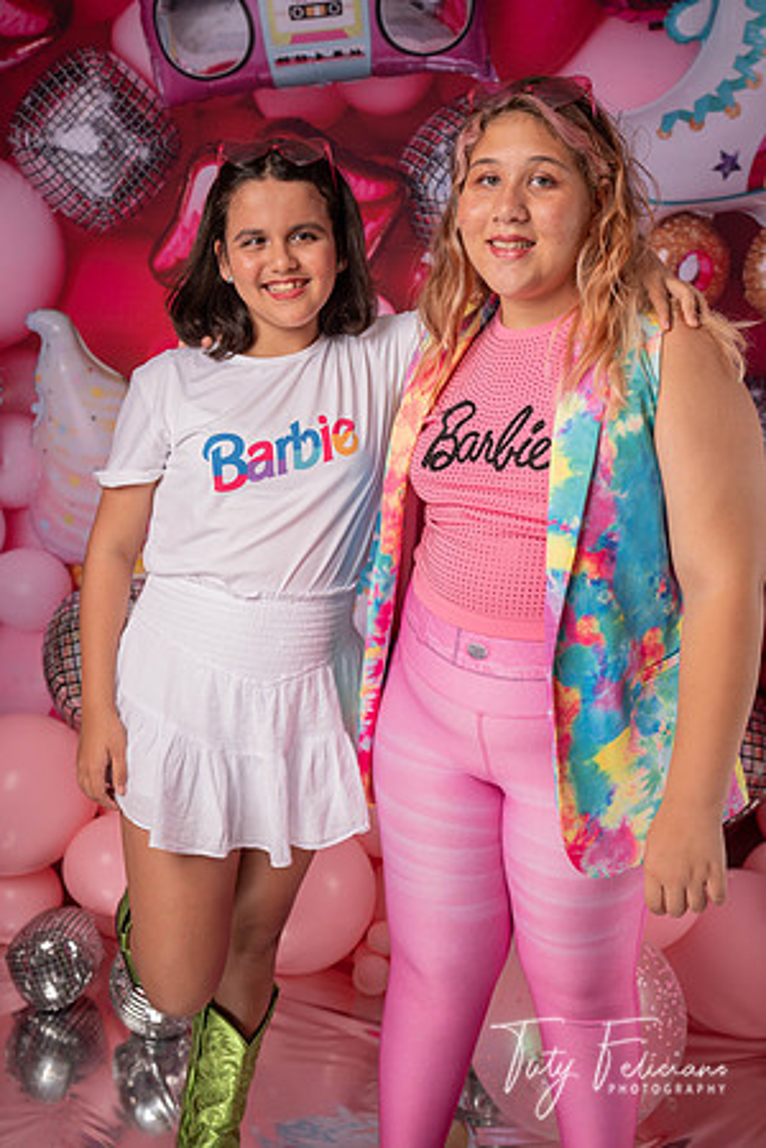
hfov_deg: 30.5
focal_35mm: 44
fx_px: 1404
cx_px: 383
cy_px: 574
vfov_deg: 44.5
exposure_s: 1/100
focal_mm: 44
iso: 125
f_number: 4.5
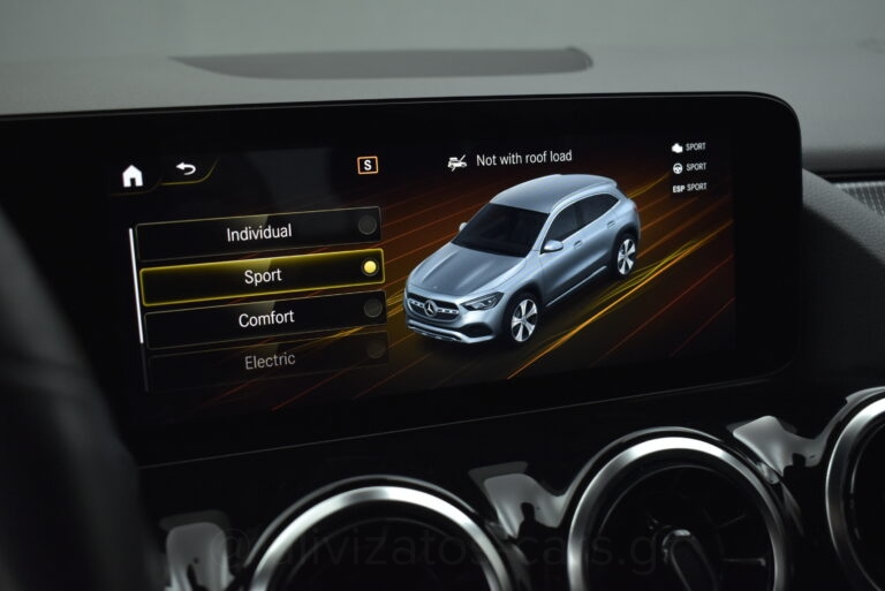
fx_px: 959
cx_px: 442
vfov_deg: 34.3
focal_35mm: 39
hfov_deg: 49.5
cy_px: 296
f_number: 4
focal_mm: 26
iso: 1600
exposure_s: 1/160
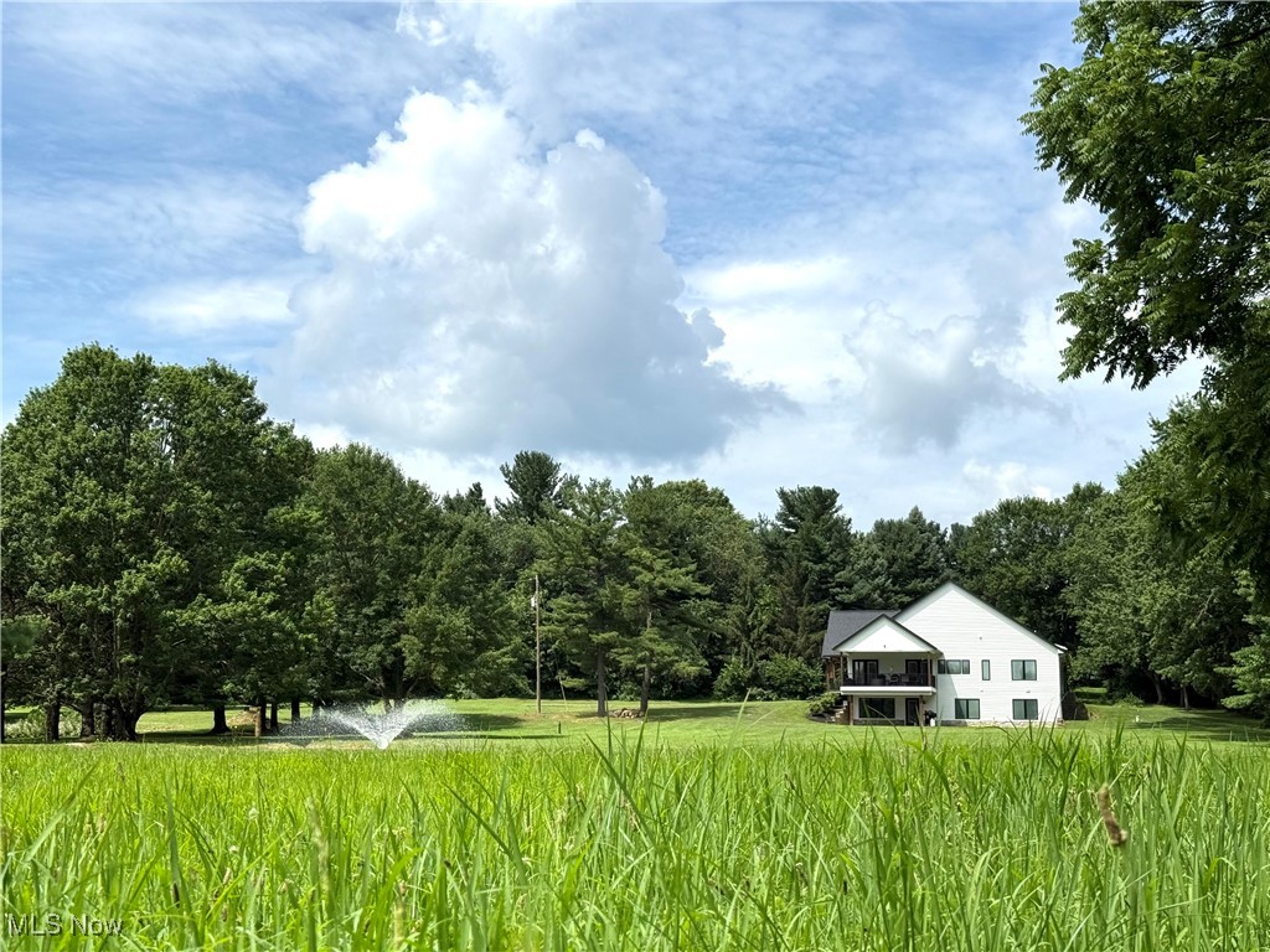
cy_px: 476
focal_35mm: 48
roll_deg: -0.5
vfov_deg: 30.3
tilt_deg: +8.6
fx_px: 1761
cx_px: 635
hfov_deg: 39.7
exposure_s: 1/7874
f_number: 1.78
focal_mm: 6.76
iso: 100
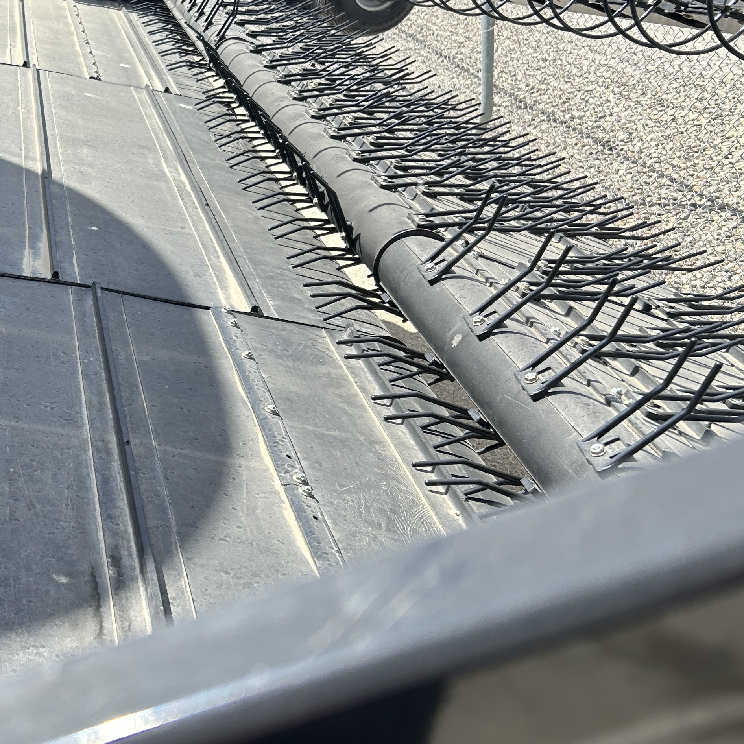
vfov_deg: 34.6
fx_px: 1192
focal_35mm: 49
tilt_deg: -22.8
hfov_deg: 32.0
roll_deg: +3.1
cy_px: 329
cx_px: 0
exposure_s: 1/2045
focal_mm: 5.7
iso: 50
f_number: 1.5
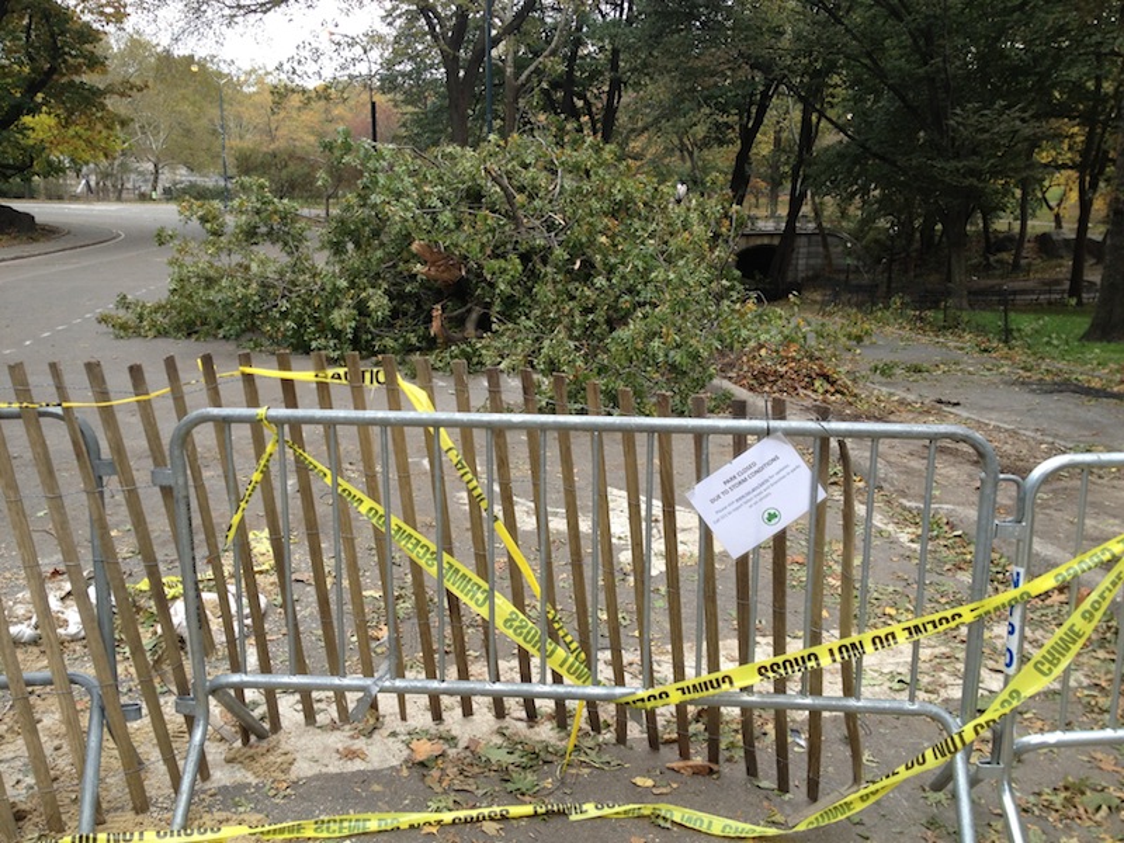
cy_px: 422
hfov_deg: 52.6
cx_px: 562
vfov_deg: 40.7
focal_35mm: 35
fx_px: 1136
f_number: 2.4
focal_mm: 4.28
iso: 64
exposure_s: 1/267
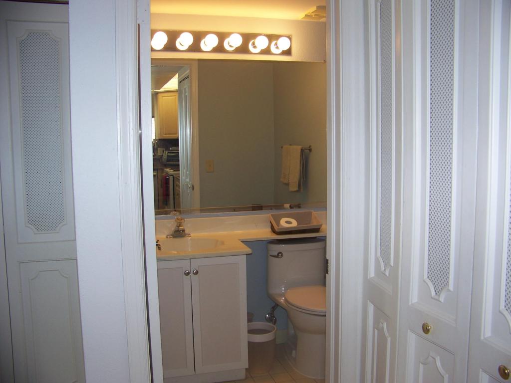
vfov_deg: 39.7
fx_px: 531
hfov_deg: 51.4
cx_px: 256
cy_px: 192
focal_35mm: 36
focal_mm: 5.85
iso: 64
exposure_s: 1/30
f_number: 2.8
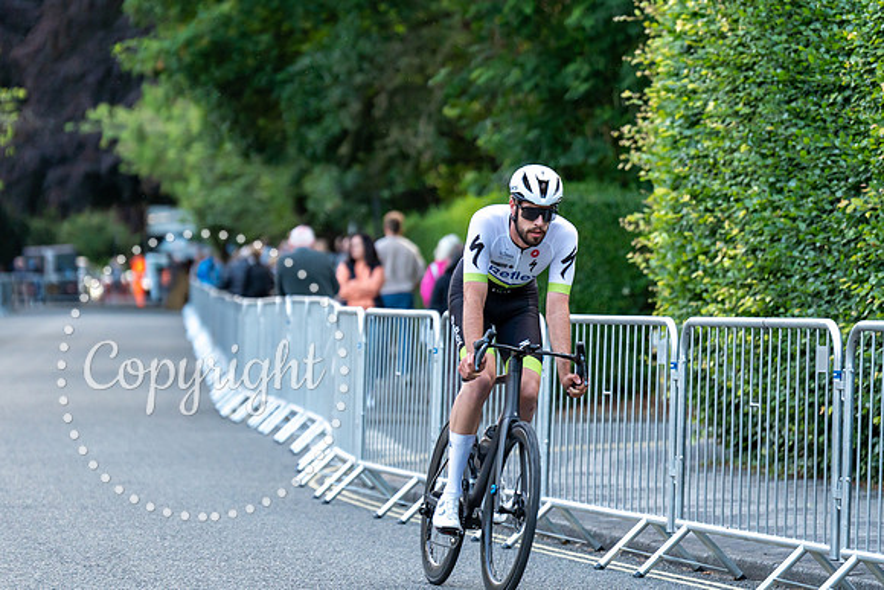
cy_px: 217
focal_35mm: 184
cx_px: 481
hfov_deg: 11.2
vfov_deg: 7.5
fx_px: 4508
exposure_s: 1/1000
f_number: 2.8
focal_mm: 145
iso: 1000
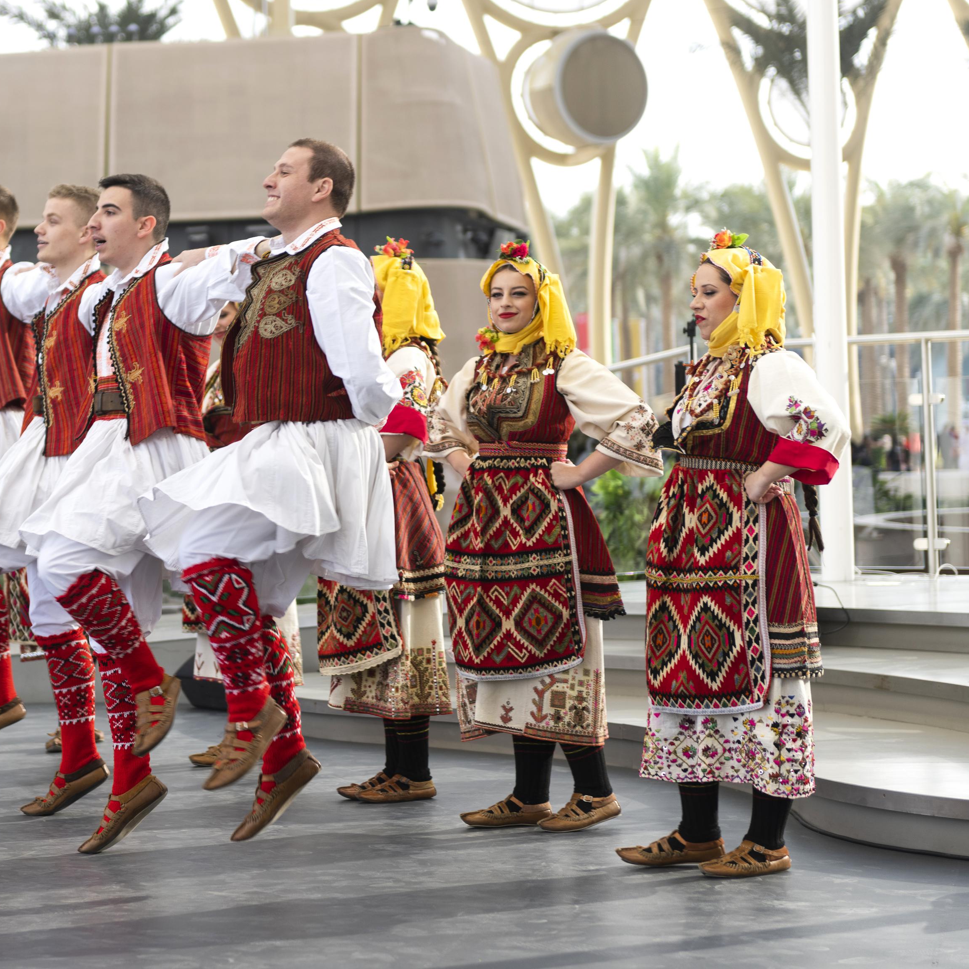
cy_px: 487
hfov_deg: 19.2
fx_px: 2850
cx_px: 272
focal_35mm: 90
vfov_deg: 19.3
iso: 100
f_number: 2.8
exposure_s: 1/320
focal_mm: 70
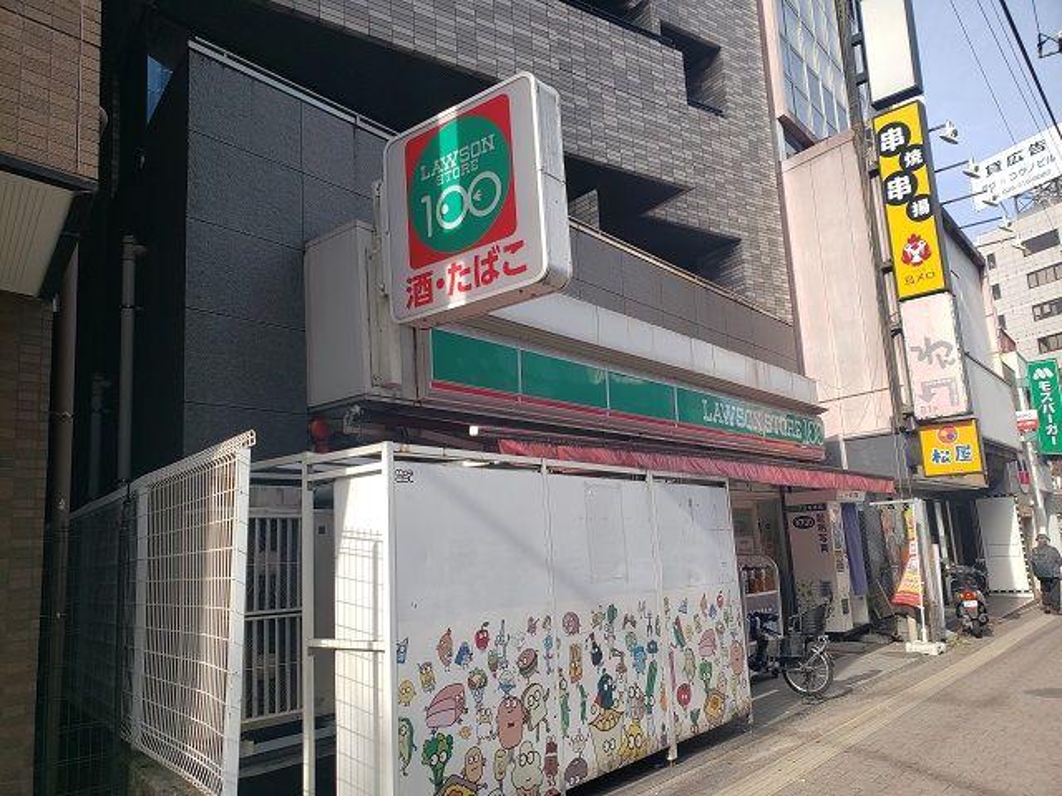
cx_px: 531
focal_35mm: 26
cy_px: 398
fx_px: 798
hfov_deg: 67.3
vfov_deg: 53.1
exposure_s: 1/649
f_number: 2.4
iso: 50
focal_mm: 4.3
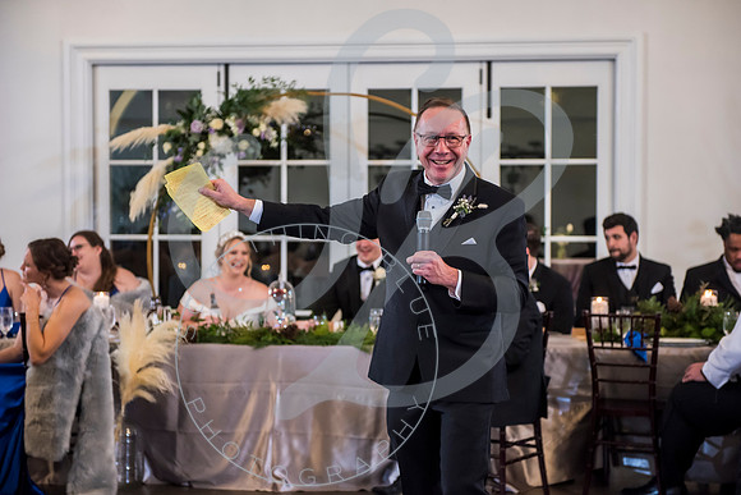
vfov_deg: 19.4
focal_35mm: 70
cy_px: 248
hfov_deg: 28.7
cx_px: 370
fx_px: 1450
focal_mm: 70
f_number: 2.8
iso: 1600
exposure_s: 1/125
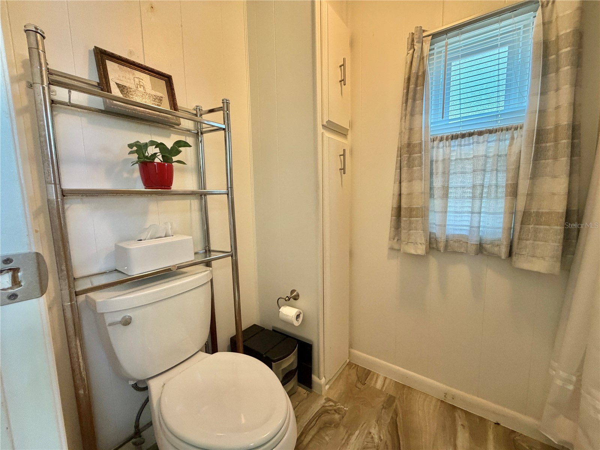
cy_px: 225
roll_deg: +1.7
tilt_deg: -6.4
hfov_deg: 102.1
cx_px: 300
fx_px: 243
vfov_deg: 85.7
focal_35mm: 14
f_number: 2.2
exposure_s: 1/60
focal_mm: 2.22
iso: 250
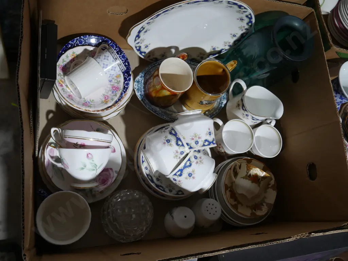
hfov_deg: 54.0
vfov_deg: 41.8
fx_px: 342
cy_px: 130
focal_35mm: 34
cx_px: 174
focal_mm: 17
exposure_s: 1/60
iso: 500
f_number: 4
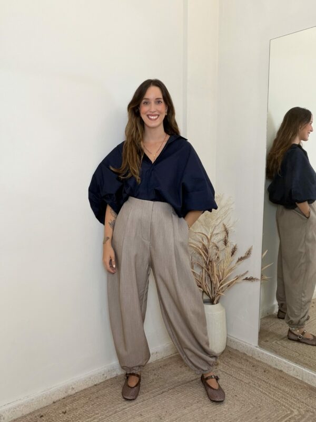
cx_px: 158
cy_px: 211
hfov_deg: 46.8
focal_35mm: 30
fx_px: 365
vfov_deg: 60.0
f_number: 1.9
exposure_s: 1/60
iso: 100
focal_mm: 2.71
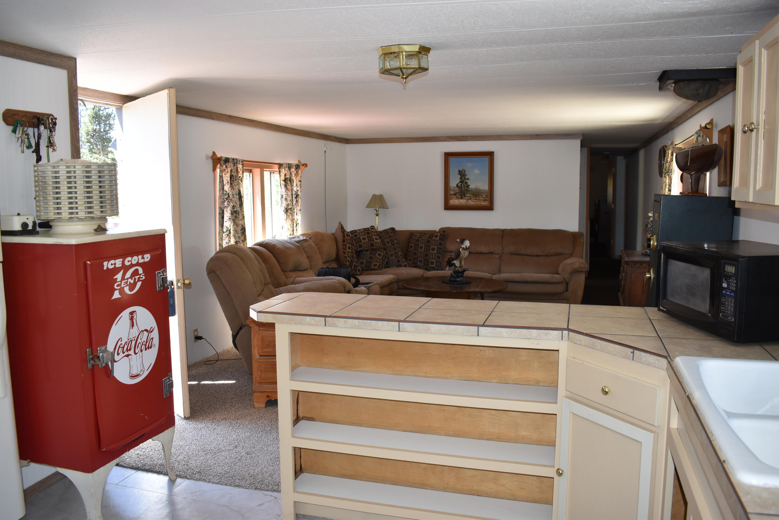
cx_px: 390
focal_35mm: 27
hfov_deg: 67.4
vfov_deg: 47.9
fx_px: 584
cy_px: 260
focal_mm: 18
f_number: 5
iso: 450
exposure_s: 1/200
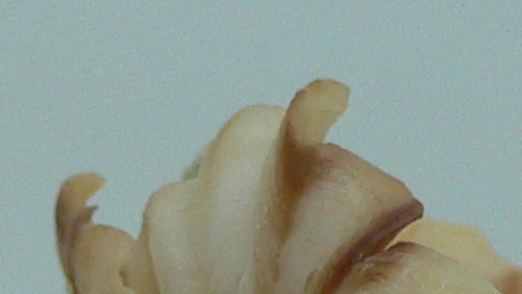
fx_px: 2630
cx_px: 268
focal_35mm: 190
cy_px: 914
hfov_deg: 11.3
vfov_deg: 5.9
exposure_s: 1/60
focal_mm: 4.6
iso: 80
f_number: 2.8
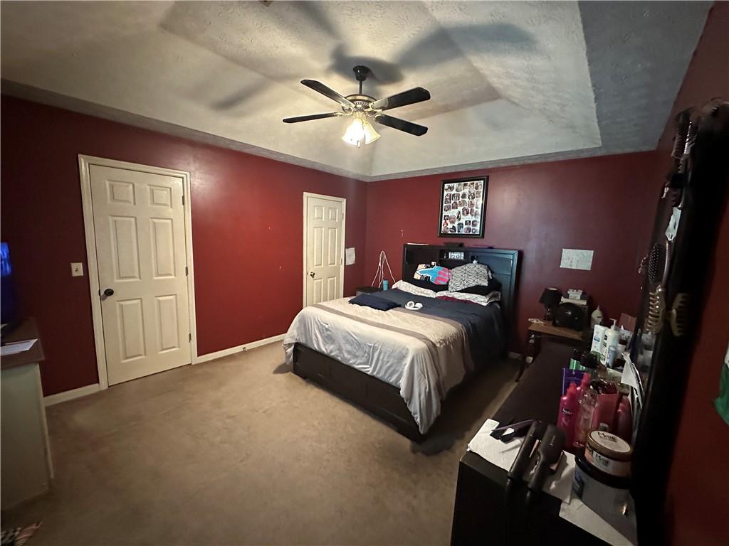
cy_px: 273
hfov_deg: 102.1
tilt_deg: -6.3
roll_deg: -2.4
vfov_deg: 85.7
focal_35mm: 14
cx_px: 364
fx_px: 295
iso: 1000
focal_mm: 2.22
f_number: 2.2
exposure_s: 1/40
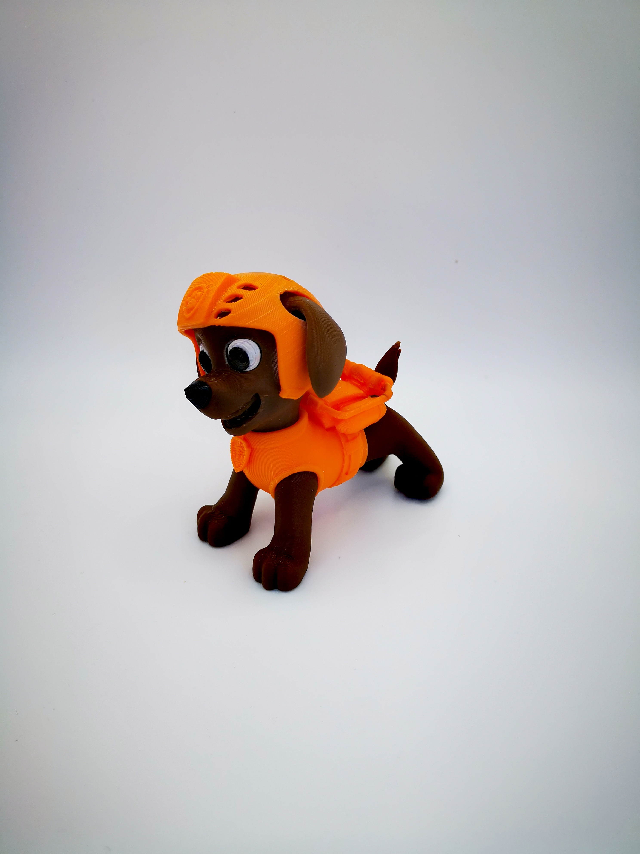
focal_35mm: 27
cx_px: 320
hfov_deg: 51.4
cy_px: 427
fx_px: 666
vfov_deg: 65.3
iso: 50
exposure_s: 1/664
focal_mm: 4.75
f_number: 1.8
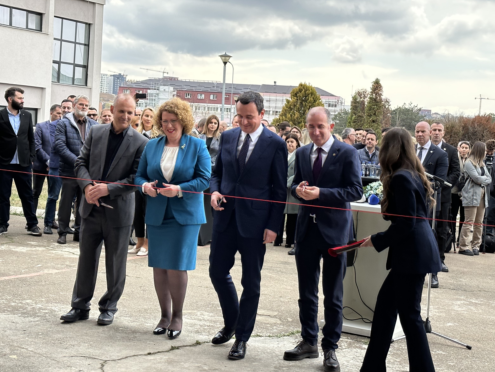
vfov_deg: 23.6
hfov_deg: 31.2
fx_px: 887
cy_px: 180
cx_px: 238
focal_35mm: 62
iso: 64
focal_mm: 6.86
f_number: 1.78
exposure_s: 1/1157
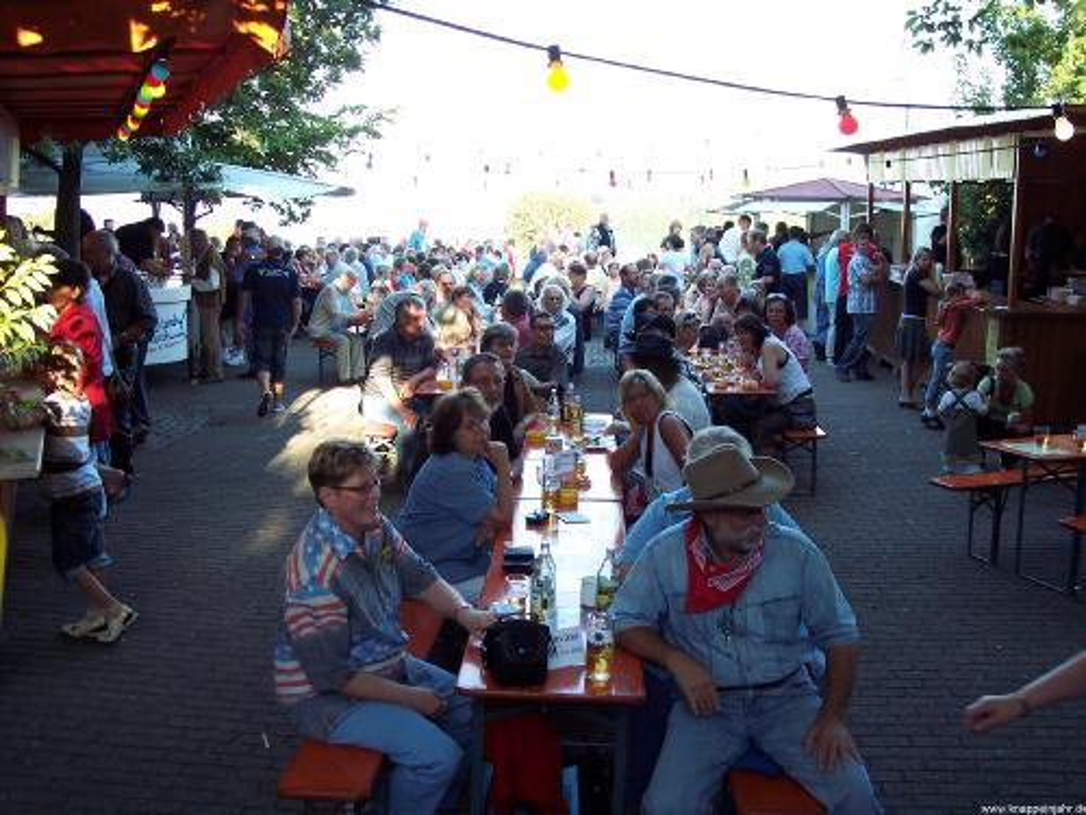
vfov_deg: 36.8
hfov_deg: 47.9
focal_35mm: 39
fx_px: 1224
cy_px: 408
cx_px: 543
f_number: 3.4
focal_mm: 8
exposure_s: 1/60
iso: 100
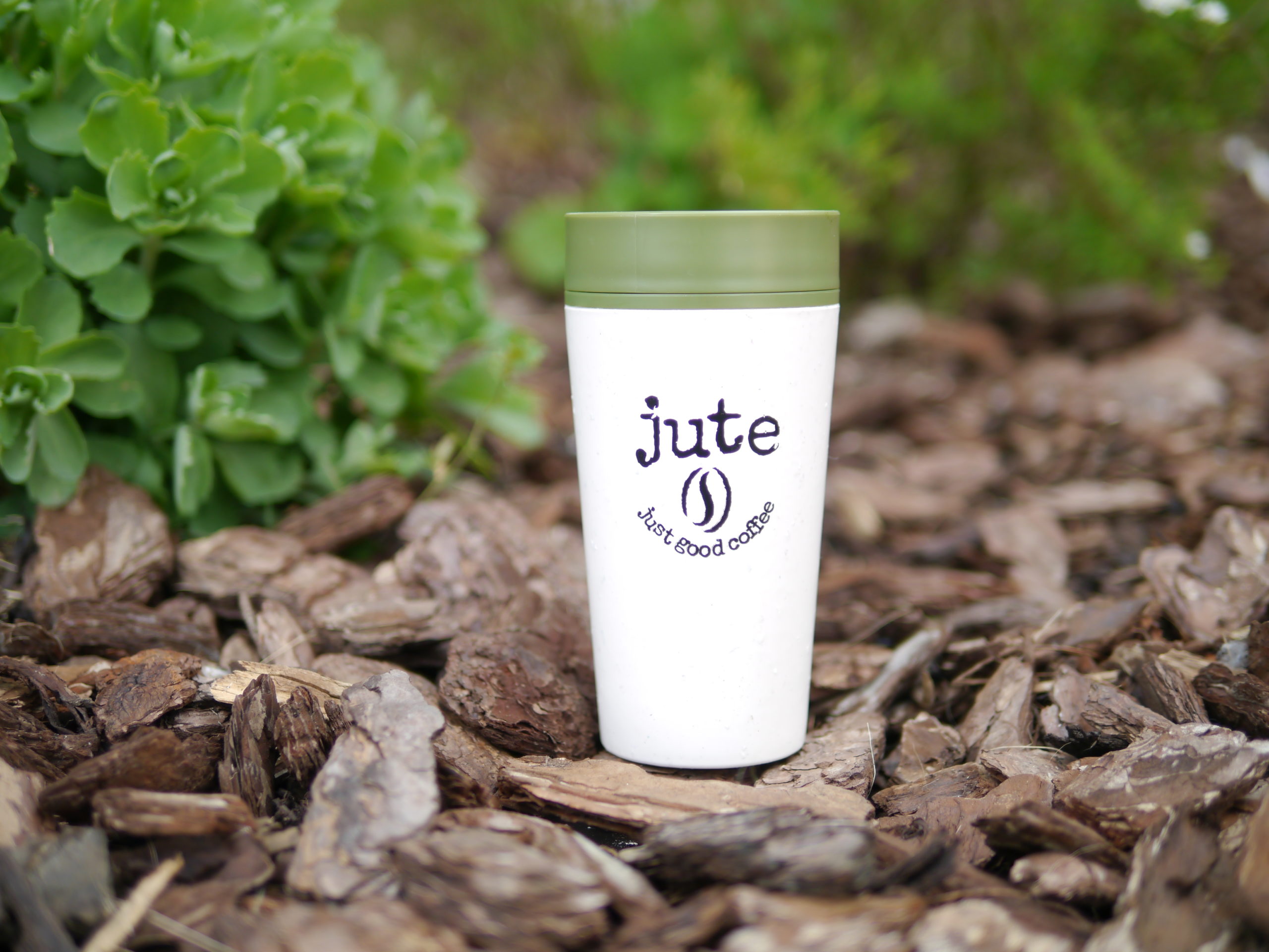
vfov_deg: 29.1
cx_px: 634
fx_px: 1834
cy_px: 476
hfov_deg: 38.2
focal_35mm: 50
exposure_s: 1/1000
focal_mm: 25
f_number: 1.4
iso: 160
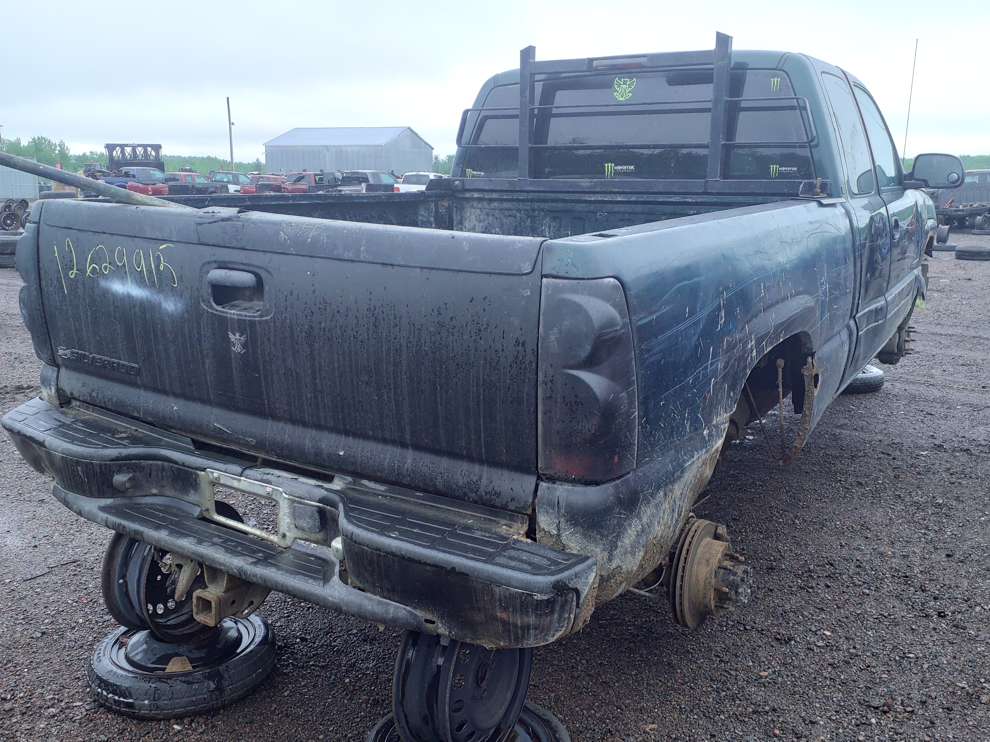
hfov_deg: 65.3
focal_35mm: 27
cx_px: 506
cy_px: 379
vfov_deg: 51.3
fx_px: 772
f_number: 1.9
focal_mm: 3.58
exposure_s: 1/60
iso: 80
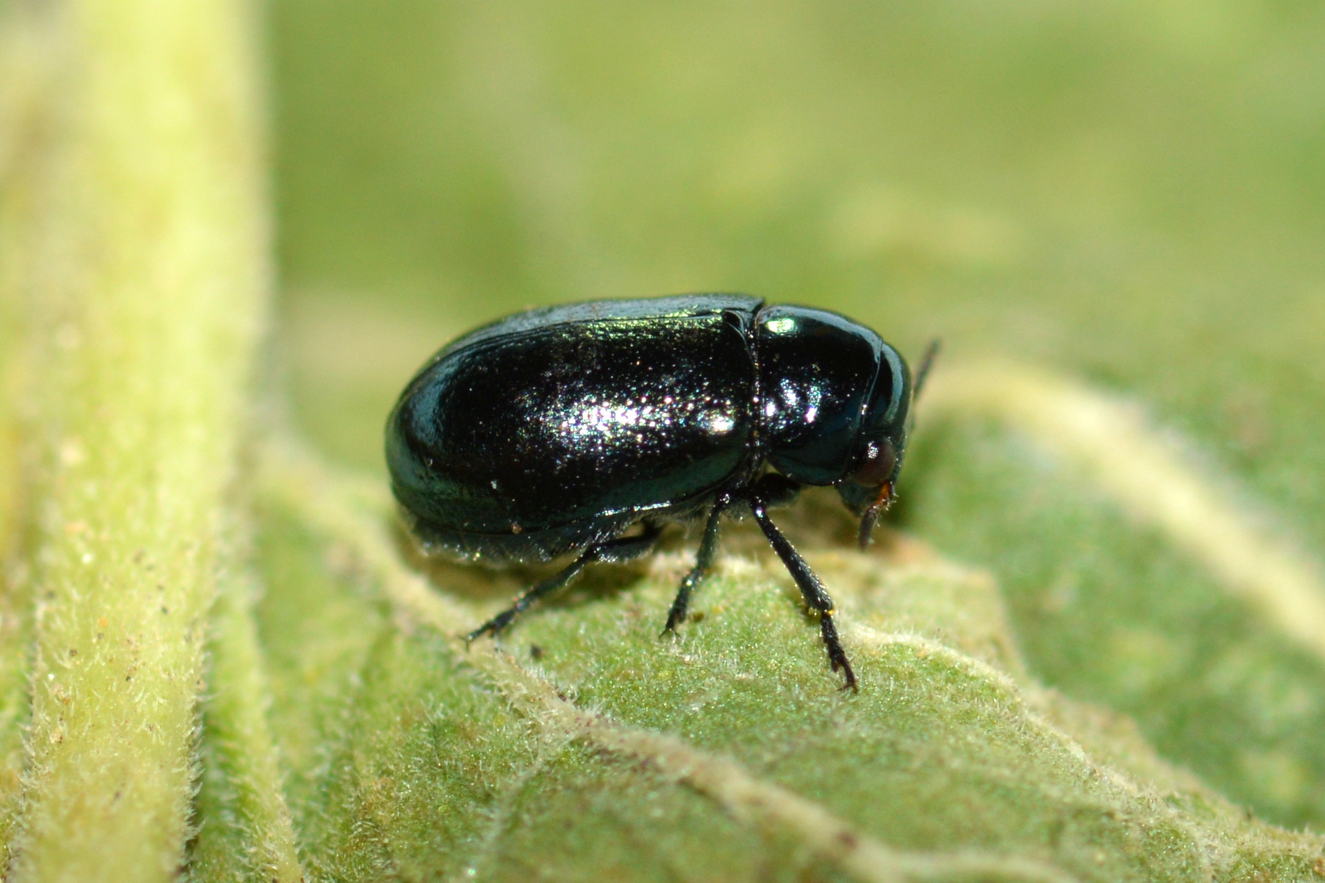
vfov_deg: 9.1
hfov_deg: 13.7
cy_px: 442
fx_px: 5520
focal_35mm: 150
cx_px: 662
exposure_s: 1/200
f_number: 18
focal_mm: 100
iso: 200
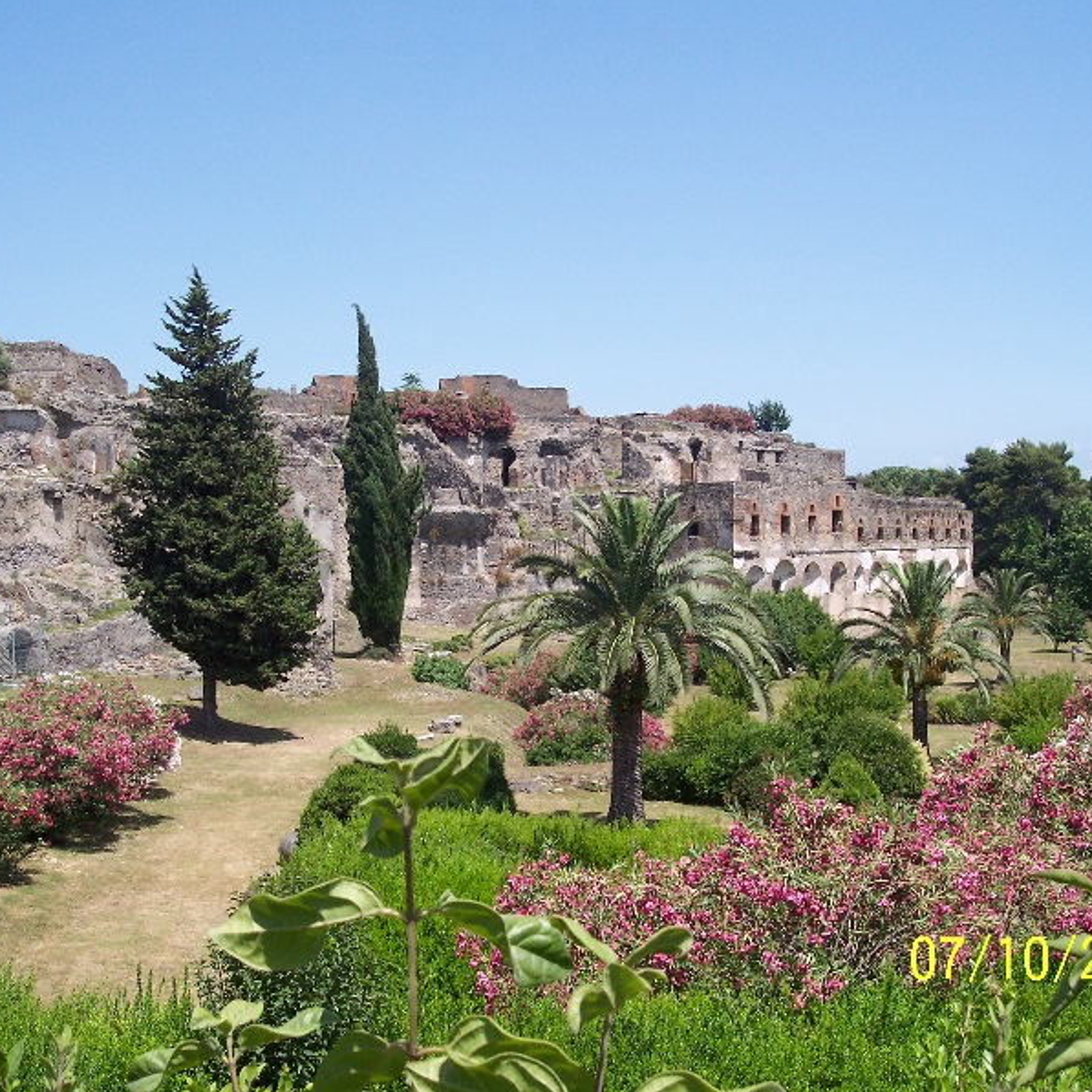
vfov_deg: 37.6
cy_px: 547
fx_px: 1606
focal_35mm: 45
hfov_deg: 37.6
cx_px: 534
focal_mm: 8
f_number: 4.8
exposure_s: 1/500
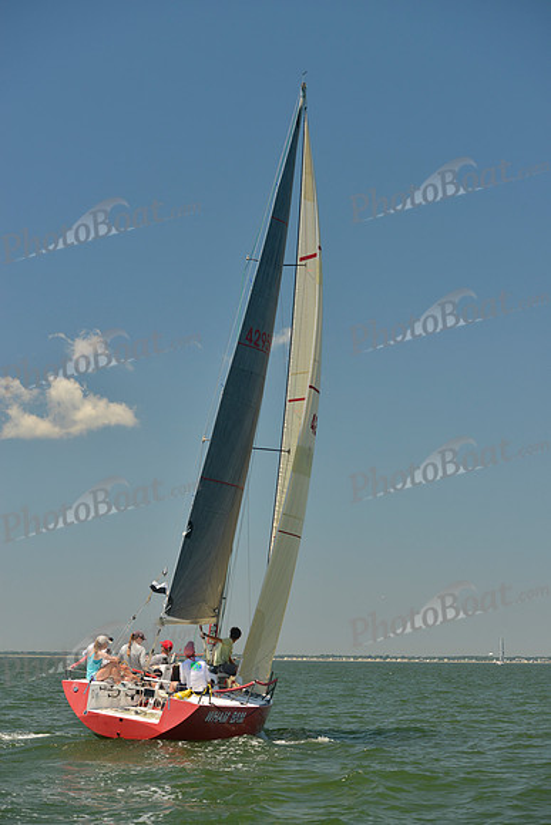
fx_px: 1606
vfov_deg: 28.8
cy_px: 412
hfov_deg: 19.5
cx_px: 276
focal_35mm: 70
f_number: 5.6
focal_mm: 70
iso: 200
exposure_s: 1/640
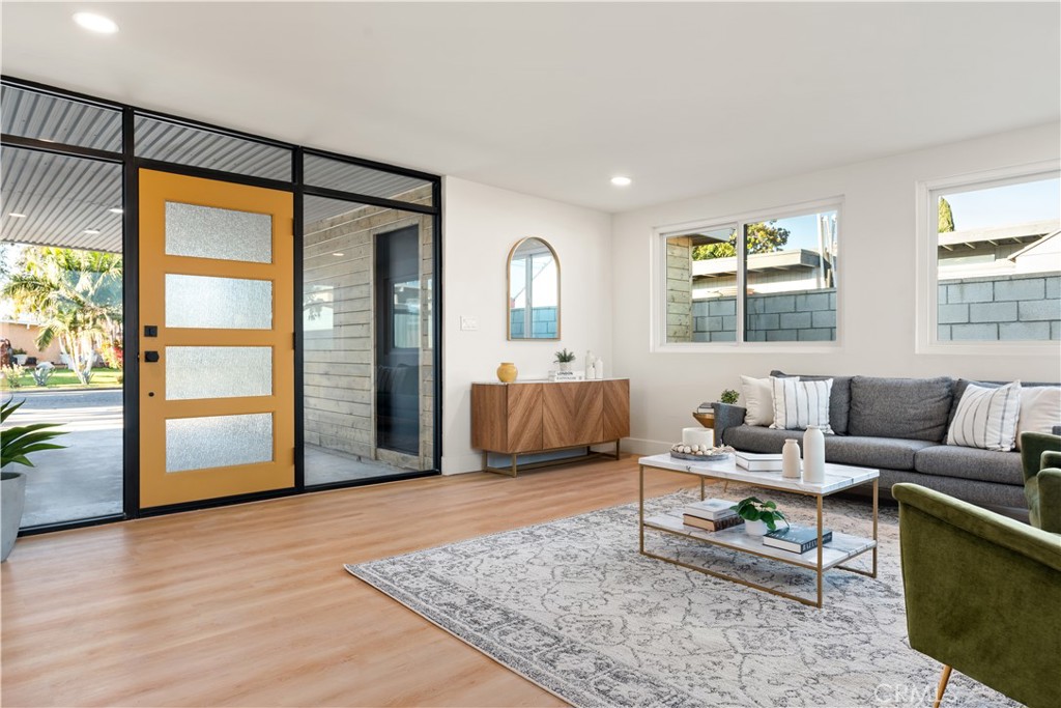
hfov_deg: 78.6
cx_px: 530
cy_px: 354
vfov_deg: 57.2
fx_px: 648
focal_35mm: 22
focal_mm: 22
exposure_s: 1/3
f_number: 8
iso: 320
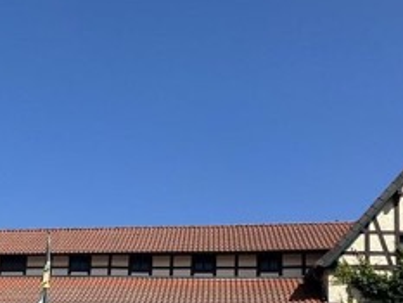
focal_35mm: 48
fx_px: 559
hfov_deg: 37.9
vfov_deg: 27.8
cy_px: 329
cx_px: 69
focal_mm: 2.22
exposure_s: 1/2451
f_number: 2.2
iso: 50
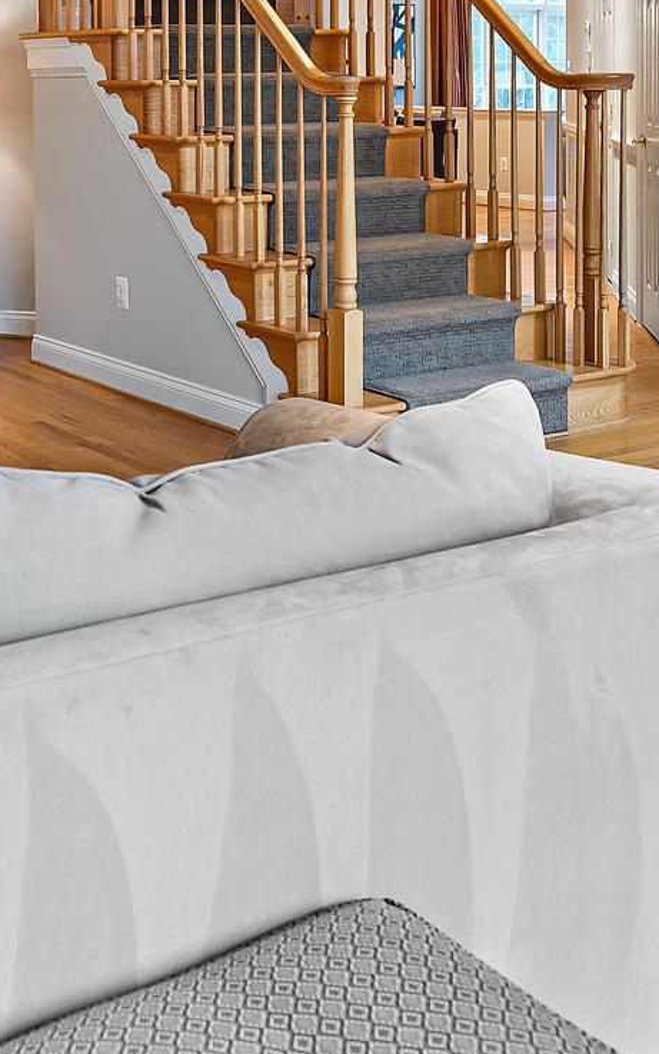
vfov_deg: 37.2
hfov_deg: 24.7
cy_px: 119
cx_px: 76
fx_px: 1465
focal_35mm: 51
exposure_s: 1/6
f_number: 9
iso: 250
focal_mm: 18
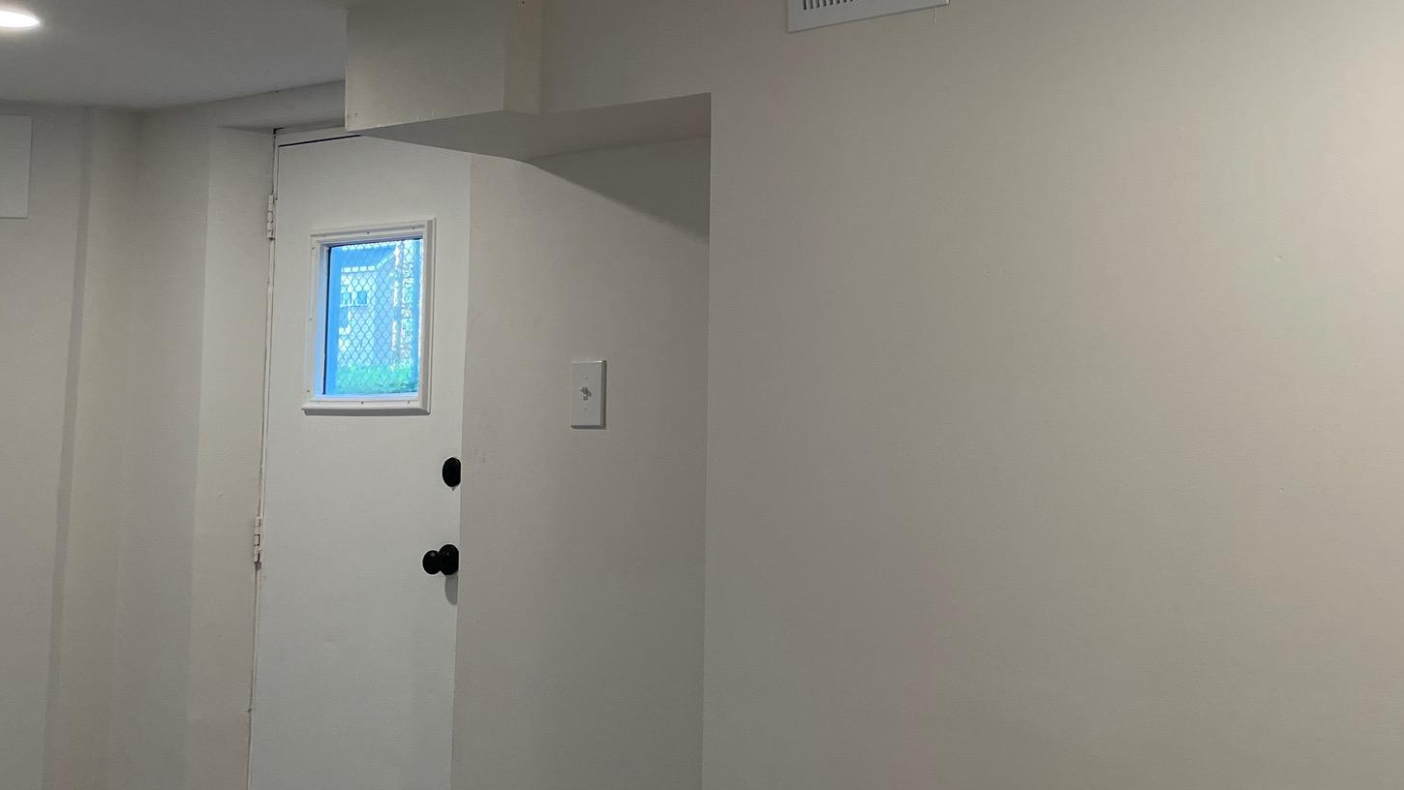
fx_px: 1489
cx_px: 967
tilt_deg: +5.7
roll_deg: +1.2
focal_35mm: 40
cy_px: 231
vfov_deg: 29.4
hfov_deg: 49.3
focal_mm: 4.2
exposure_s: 1/120
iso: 100
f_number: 1.6
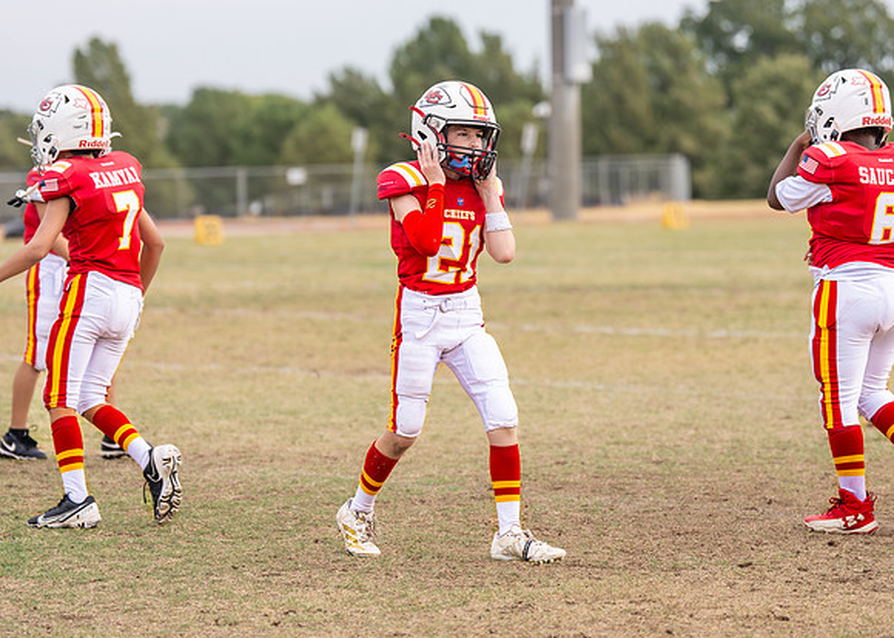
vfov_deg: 8.5
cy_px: 269
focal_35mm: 169
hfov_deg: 11.9
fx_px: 4295
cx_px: 438
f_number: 2.8
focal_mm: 113
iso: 160
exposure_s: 1/1600
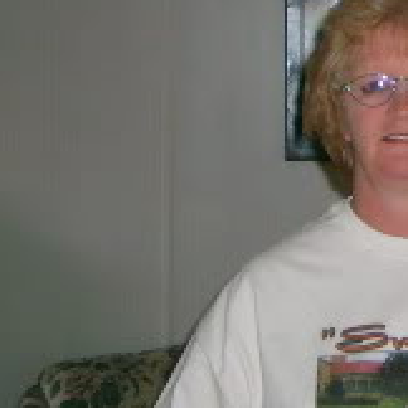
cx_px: 423
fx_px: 1627
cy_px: 131
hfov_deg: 14.0
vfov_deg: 14.3
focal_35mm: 122
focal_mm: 5.8
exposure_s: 1/30
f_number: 2.8
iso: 100
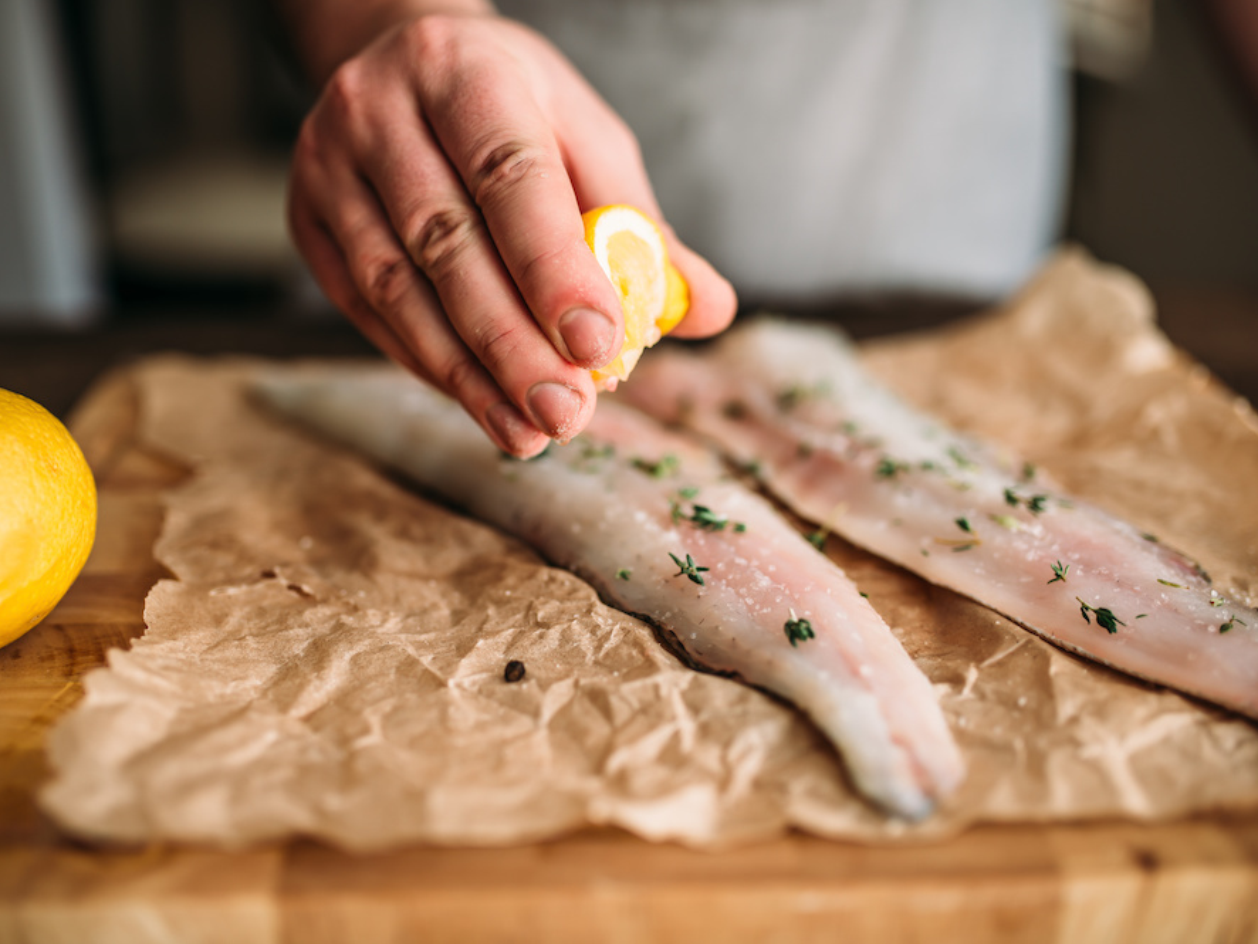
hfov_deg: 48.9
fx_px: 1381
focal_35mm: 38
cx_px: 591
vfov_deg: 37.7
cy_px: 471
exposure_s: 1/125
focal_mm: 35
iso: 100
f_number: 1.8
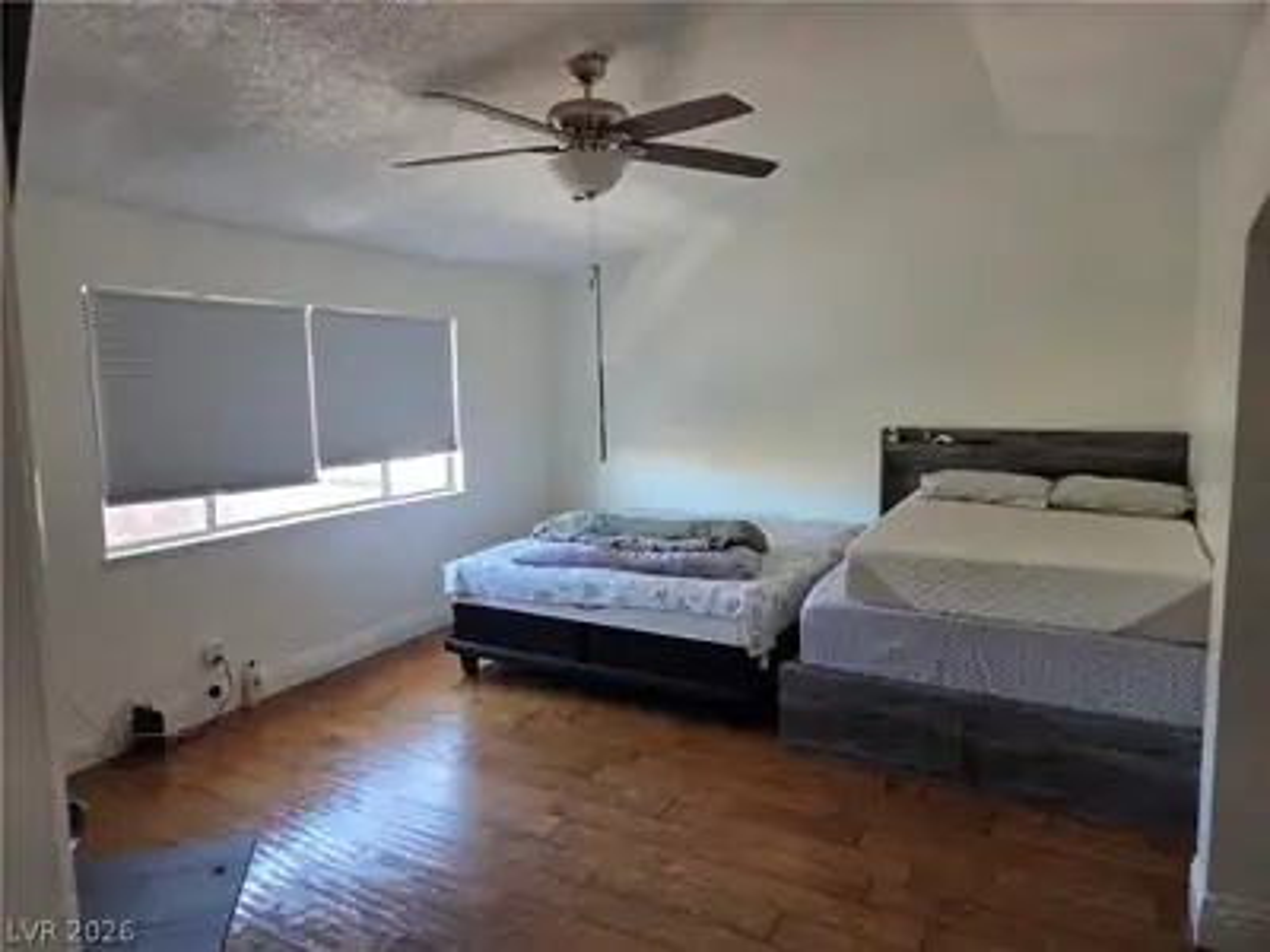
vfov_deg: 58.9
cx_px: 635
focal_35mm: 23
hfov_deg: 73.9
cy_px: 476
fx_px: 844
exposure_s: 1/120
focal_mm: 5.4
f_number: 1.8
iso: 200
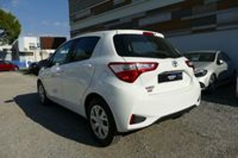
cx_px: 119
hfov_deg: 71.6
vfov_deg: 51.2
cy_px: 79
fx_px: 165
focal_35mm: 25
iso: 125
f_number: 4.5
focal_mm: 9.12
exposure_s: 1/1600
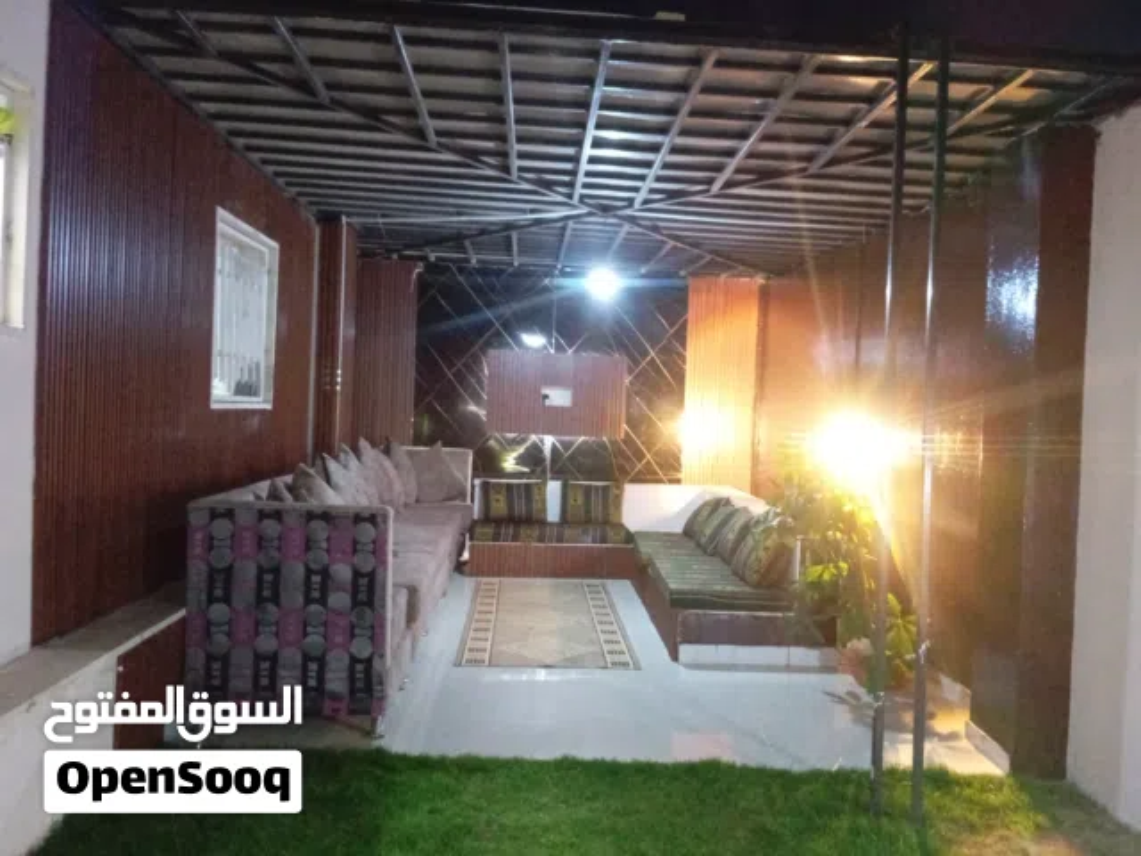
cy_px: 428
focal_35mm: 28
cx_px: 570
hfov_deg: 63.4
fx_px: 923
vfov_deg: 49.7
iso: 1914
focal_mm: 4.27
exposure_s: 1/10
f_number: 1.8
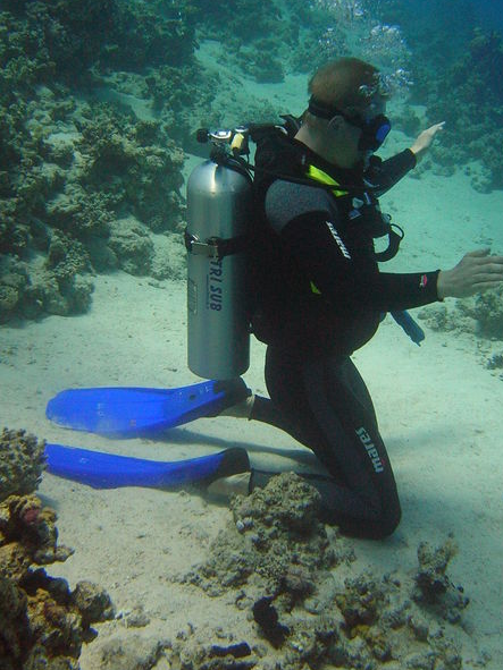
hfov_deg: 31.4
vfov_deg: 41.1
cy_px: 274
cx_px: 295
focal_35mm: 46
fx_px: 892
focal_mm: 5.7
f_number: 4.9
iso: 50
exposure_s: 1/238
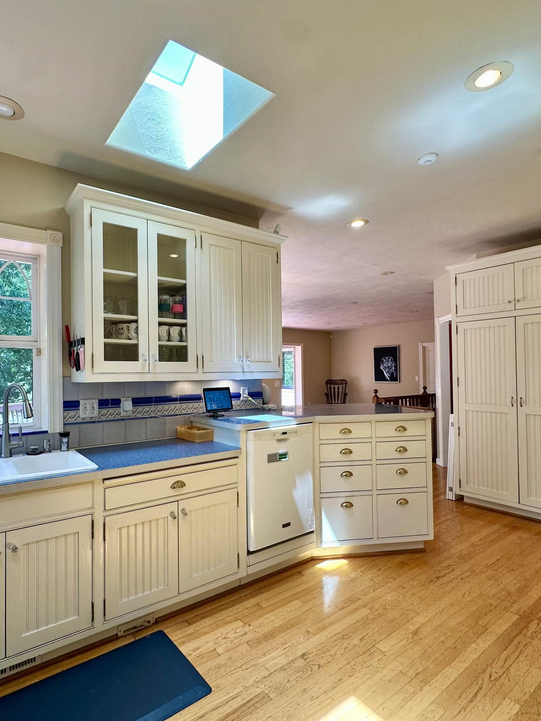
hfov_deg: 68.2
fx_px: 396
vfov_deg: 84.7
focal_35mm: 19
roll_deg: +0.6
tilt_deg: -0.1
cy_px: 366
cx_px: 224
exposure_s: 1/120
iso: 100
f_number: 2.2
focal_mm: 2.22
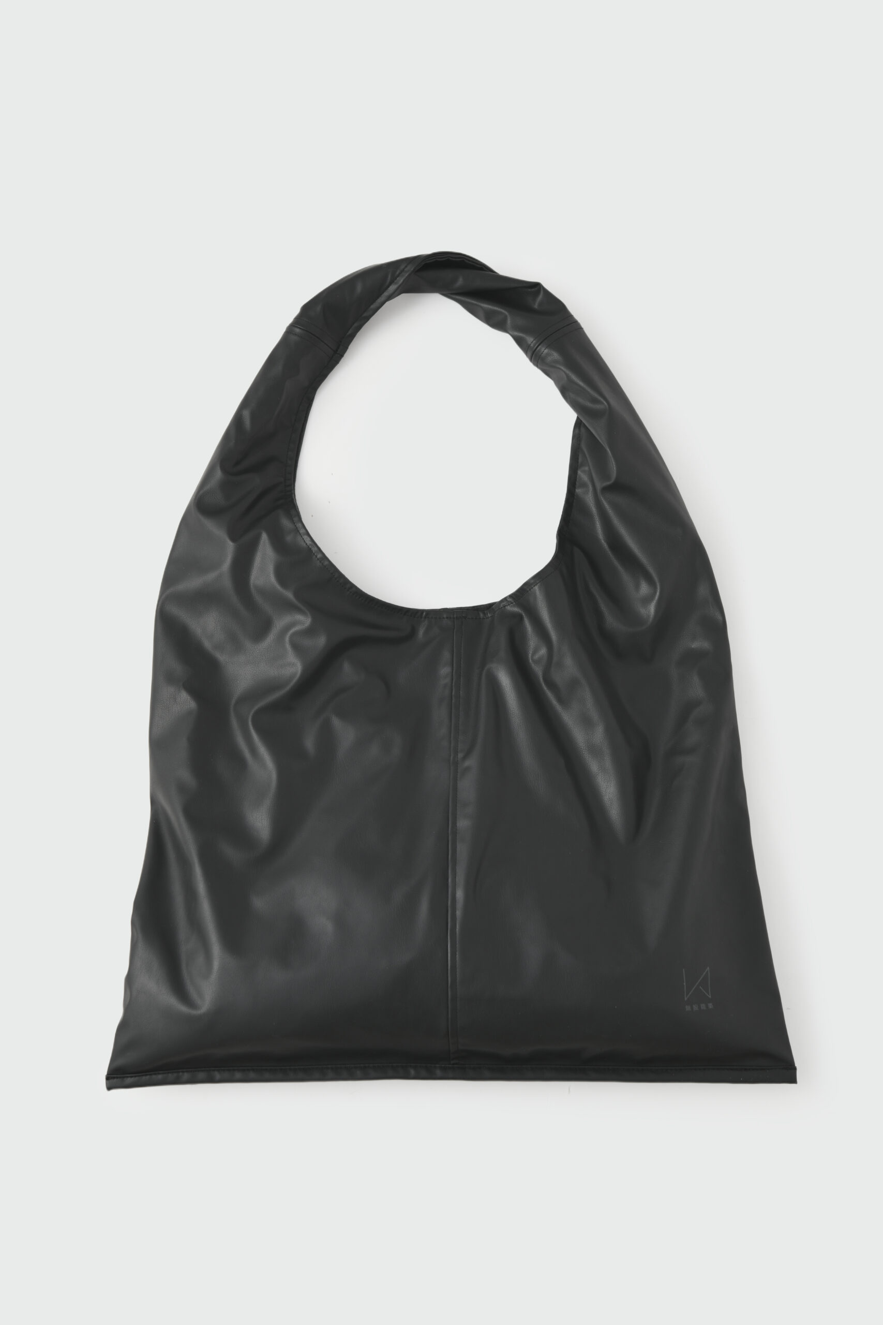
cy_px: 662
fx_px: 2207
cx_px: 442
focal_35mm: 60
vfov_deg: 33.4
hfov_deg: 22.6
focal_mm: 60
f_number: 6.3
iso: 100
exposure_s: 1/125
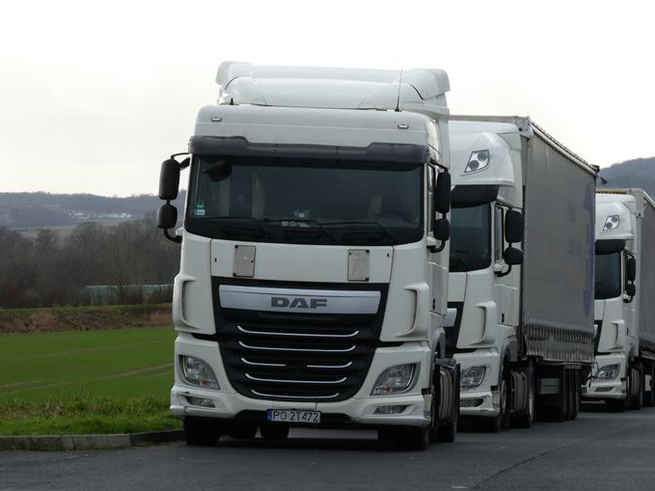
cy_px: 238
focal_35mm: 218
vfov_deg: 6.8
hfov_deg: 9.1
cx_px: 373
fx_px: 4124
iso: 80
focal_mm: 33.2
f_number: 5.6
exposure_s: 1/100
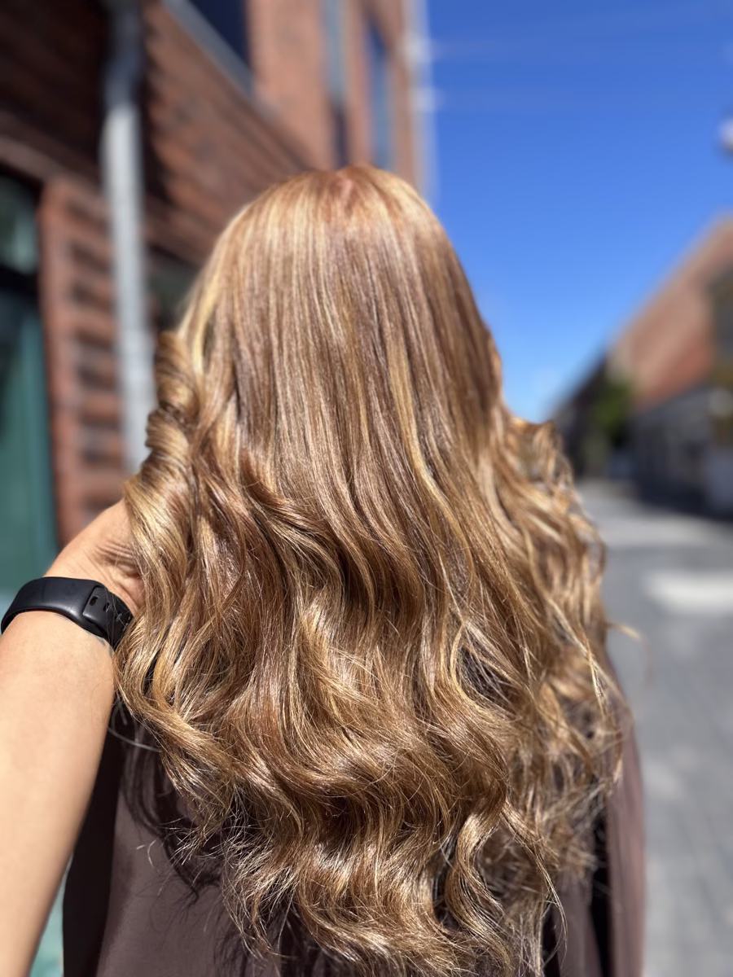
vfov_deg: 71.6
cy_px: 488
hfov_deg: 56.8
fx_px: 678
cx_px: 366
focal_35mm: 24
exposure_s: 1/3356
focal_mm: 6.86
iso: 80
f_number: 1.78
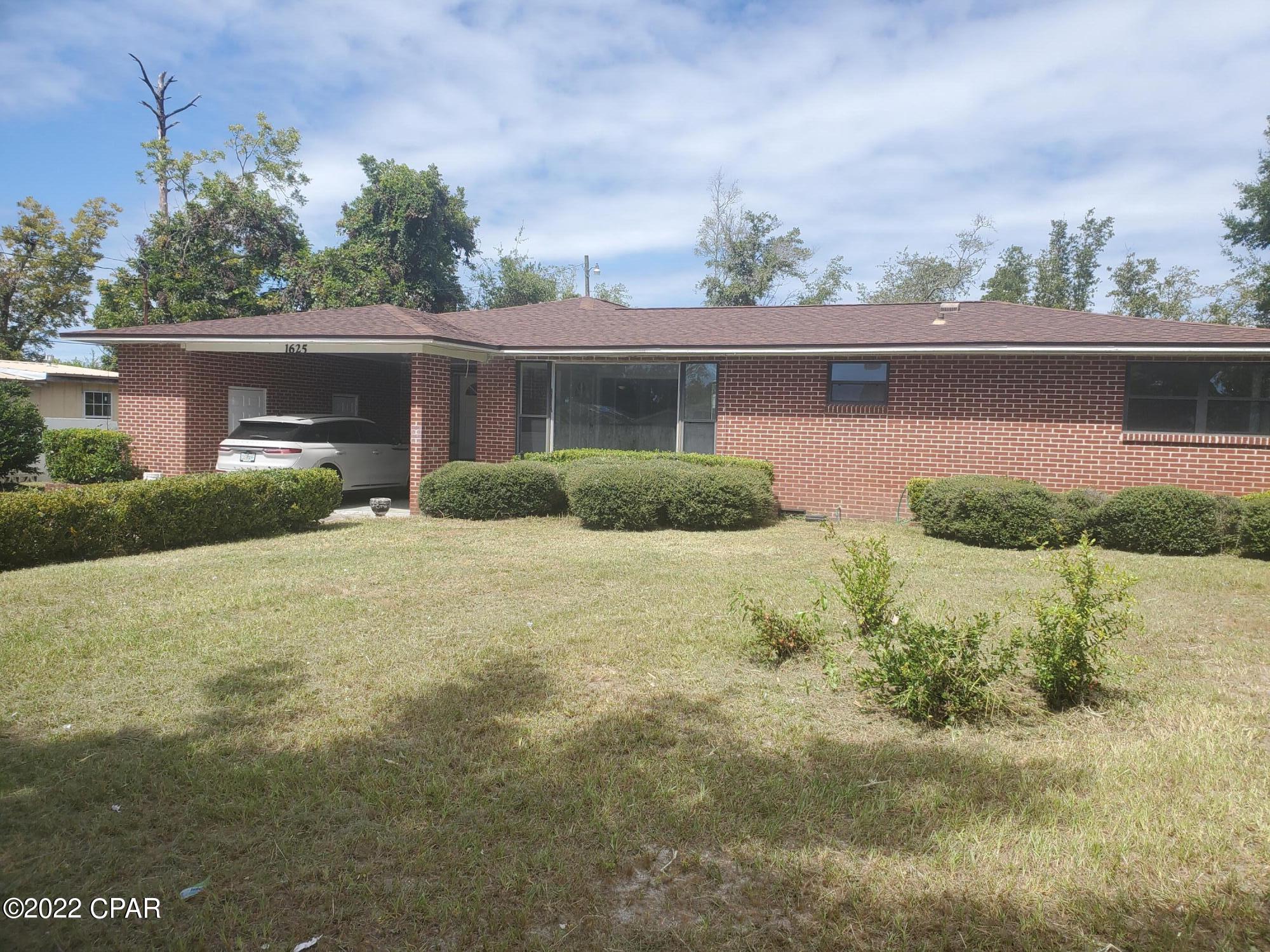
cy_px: 476
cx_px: 635
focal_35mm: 26
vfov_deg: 53.1
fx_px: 954
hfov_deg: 67.3
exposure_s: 1/1041
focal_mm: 4.3
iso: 50
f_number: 2.4
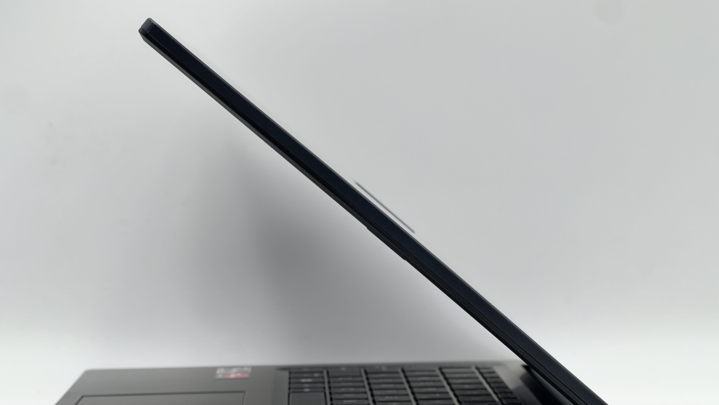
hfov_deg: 22.4
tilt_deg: -4.1
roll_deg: +0.6
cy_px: 283
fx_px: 1811
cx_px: 337
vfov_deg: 12.7
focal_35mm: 95
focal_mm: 9
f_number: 2.8
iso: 40
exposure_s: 1/99
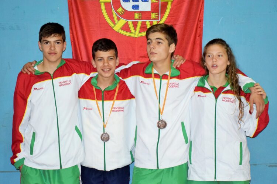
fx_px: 577
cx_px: 138
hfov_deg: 27.0
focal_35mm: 75
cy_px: 92
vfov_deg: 18.2
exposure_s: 1/60
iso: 1400
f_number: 4.8
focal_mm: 50
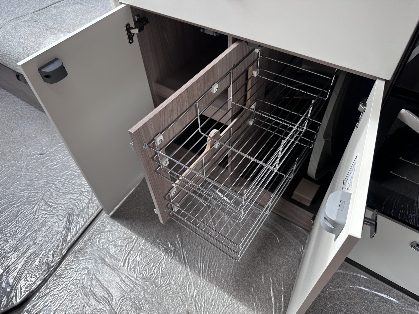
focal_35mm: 24
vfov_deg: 56.8
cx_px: 210
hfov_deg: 71.6
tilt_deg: -46.3
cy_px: 157
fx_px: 291
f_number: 1.78
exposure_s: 1/131
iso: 64
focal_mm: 6.86
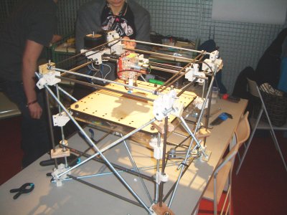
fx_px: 290
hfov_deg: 52.6
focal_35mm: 35
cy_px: 108
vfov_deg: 40.7
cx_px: 144
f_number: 2.6
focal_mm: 5.8
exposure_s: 1/60
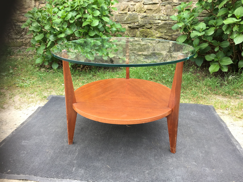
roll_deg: -1.5
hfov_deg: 61.7
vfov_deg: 48.2
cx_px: 122
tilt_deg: -22.6
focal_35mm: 29
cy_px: 91
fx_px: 204
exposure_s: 1/100
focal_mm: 4.15
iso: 40
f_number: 2.2
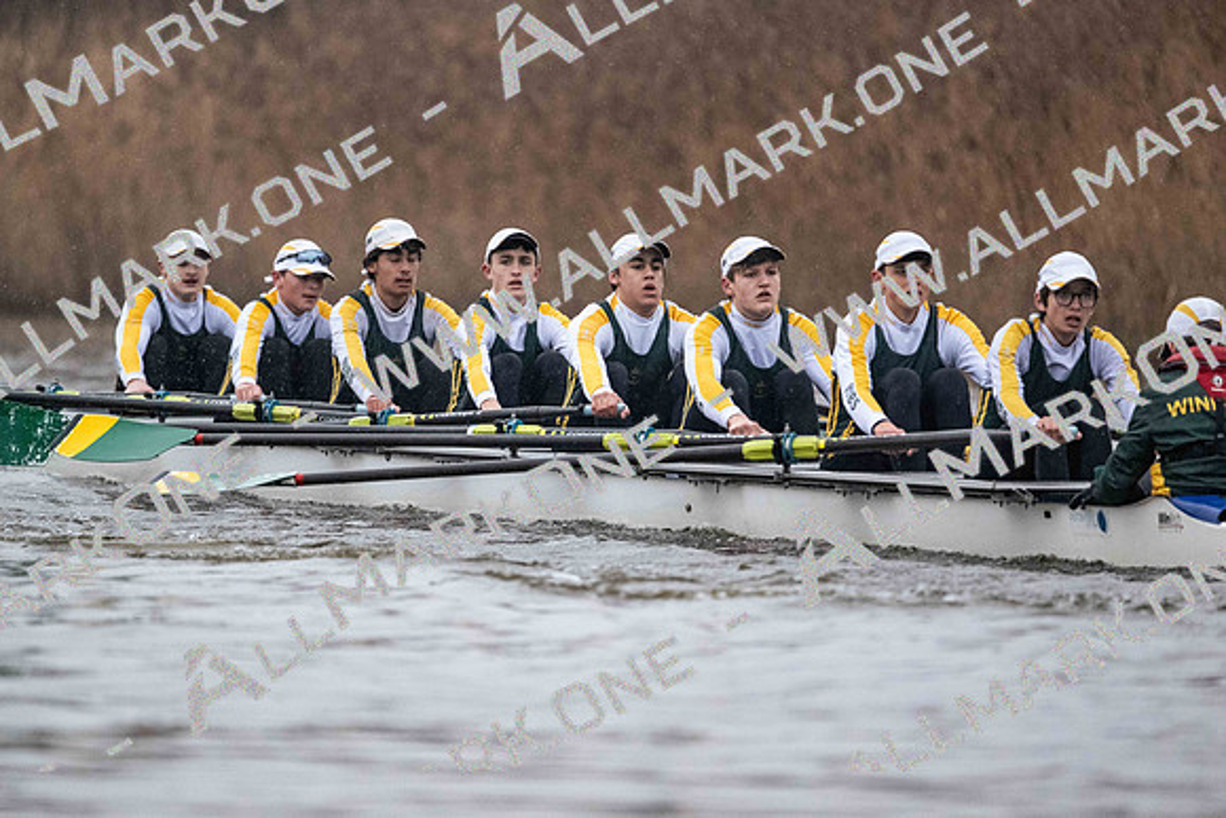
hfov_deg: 5.2
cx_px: 613
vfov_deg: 3.4
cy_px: 409
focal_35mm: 400
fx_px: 13625
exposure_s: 1/1600
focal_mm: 400
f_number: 4.5
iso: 6400
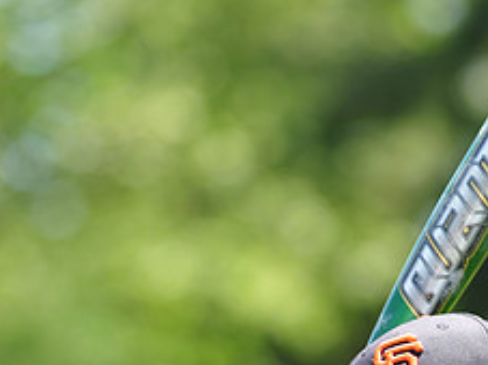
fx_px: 5706
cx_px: 376
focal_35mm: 405
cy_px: 462
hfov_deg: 4.9
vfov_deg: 3.7
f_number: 4.5
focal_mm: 165
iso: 200
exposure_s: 1/400
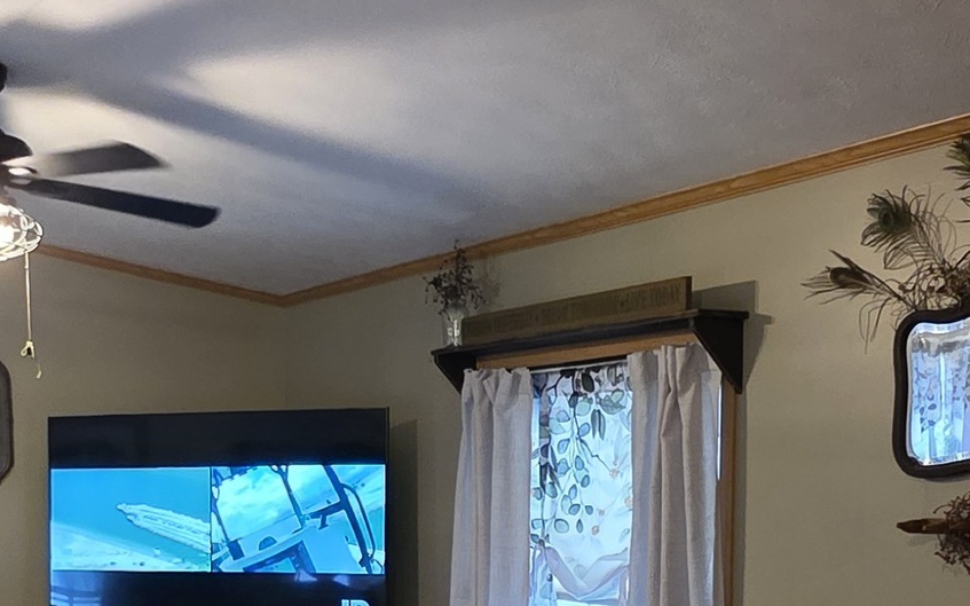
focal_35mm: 50
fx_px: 1322
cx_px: 344
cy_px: 638
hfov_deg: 39.9
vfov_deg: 24.4
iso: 500
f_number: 1.9
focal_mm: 2.2
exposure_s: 1/60
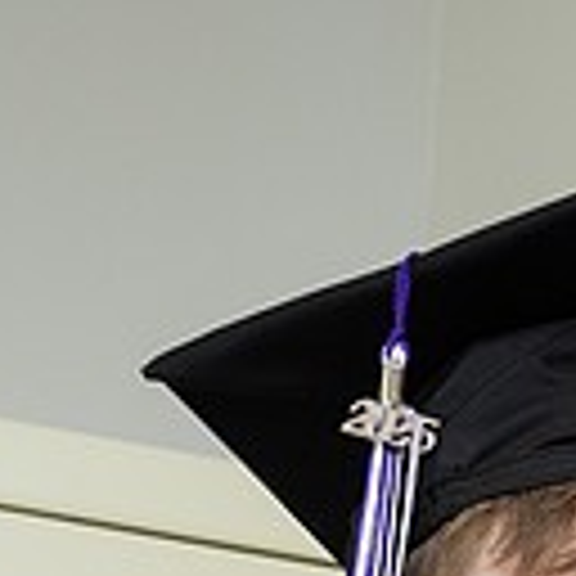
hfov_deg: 9.6
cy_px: 1037
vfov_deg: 9.5
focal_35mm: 175
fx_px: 3294
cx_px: 975
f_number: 5
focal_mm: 35
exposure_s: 1/125
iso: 1000
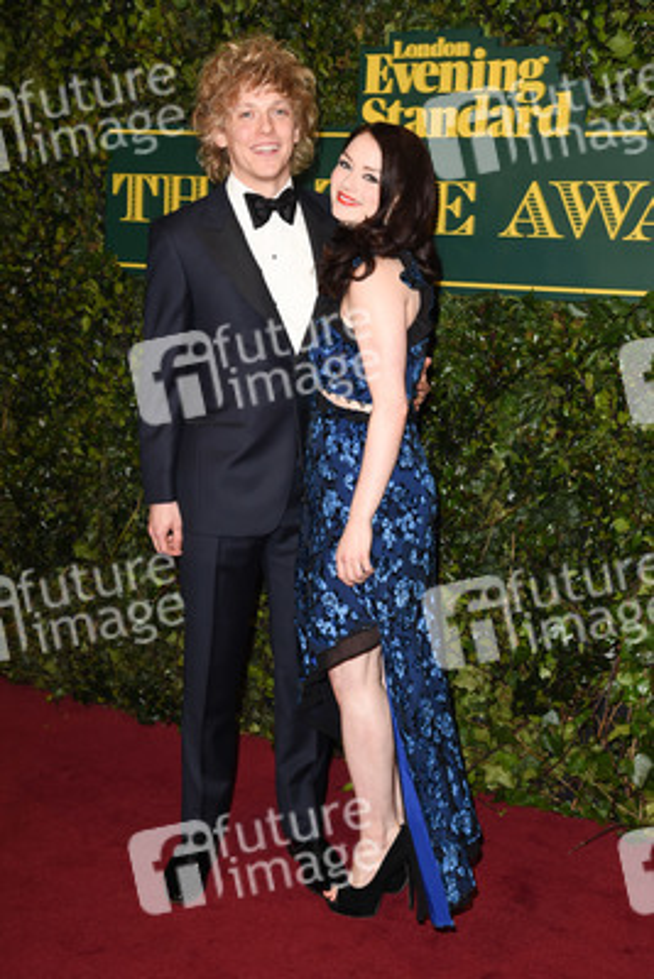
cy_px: 490
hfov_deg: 24.6
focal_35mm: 55
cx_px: 327
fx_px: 1497
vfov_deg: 36.2
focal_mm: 55
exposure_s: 1/250
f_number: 5.6
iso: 800
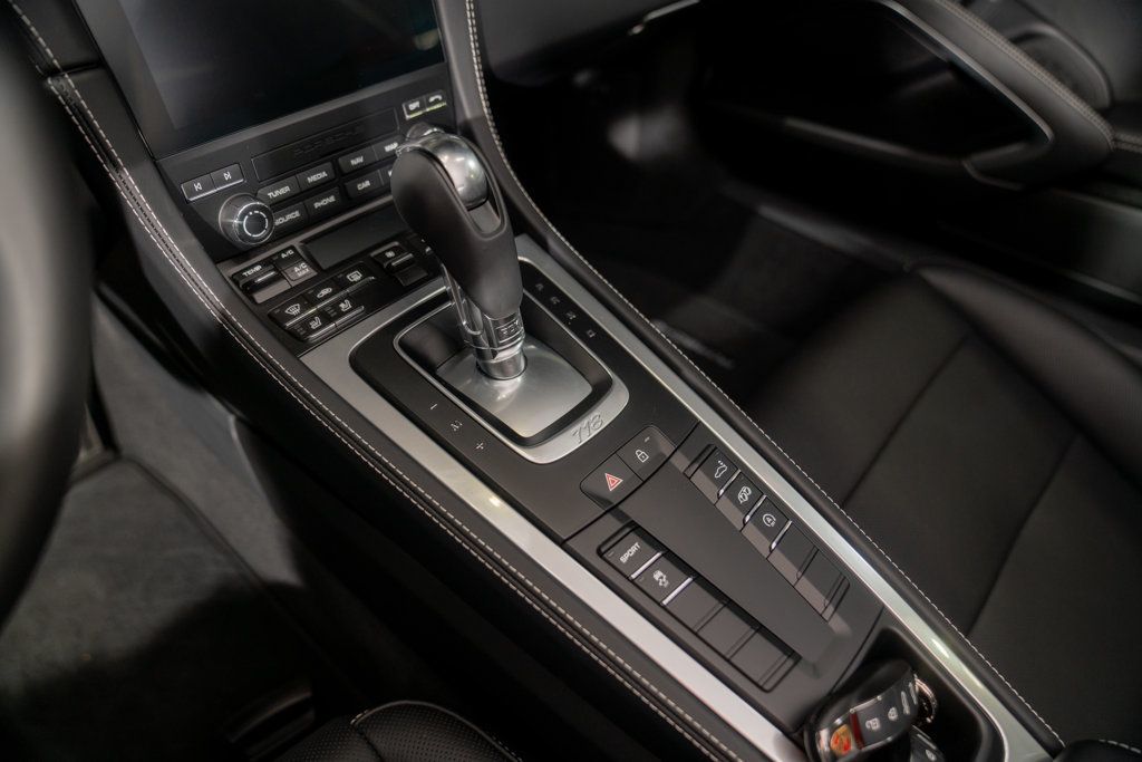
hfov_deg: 73.7
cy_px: 381
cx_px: 571
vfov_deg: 53.1
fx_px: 761
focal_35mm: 24
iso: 250
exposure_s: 1/60
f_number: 2.8
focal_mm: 24
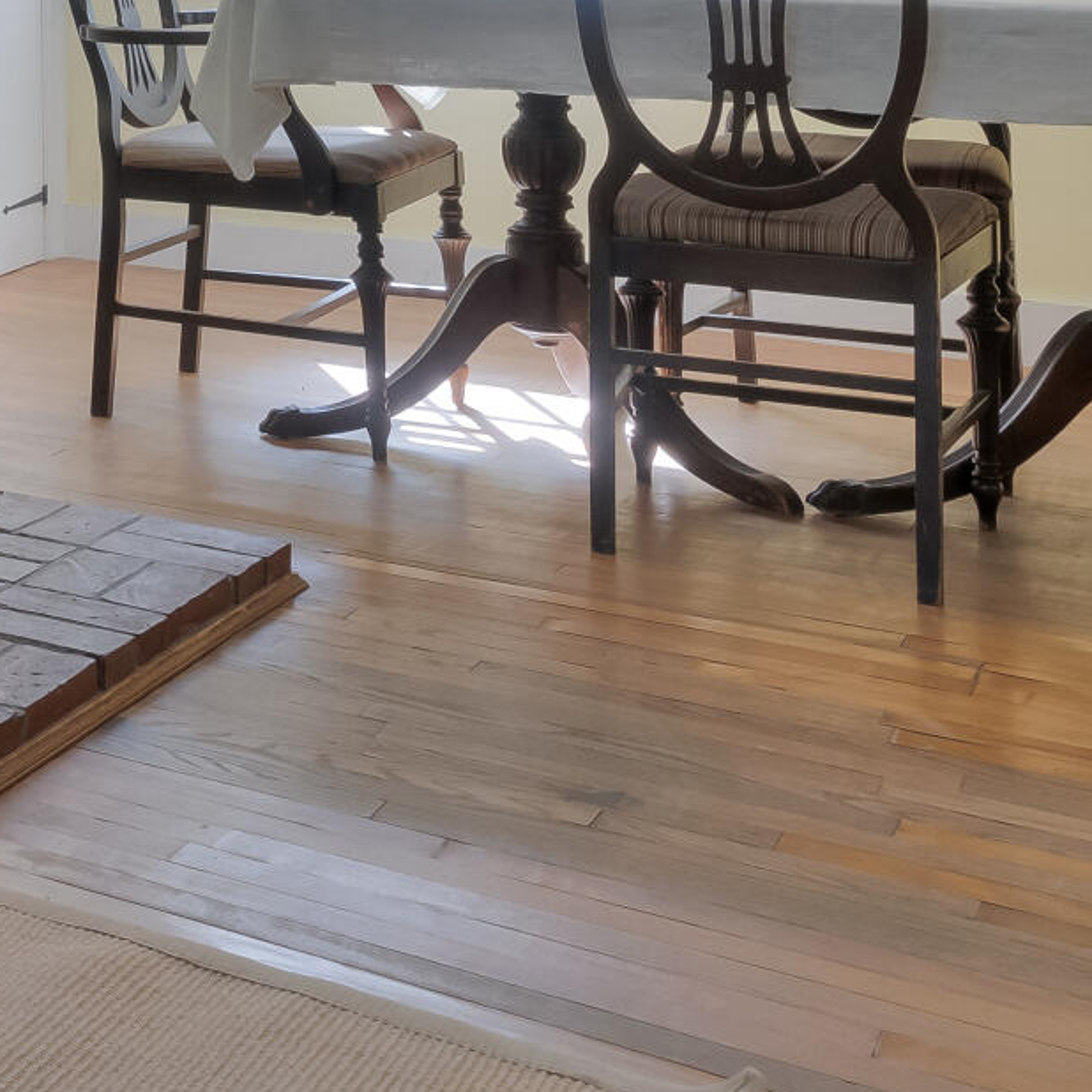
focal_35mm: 66
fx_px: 2356
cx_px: -793
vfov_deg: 24.3
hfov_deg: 20.1
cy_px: -130
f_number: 8
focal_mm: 16
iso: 800
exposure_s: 1/350
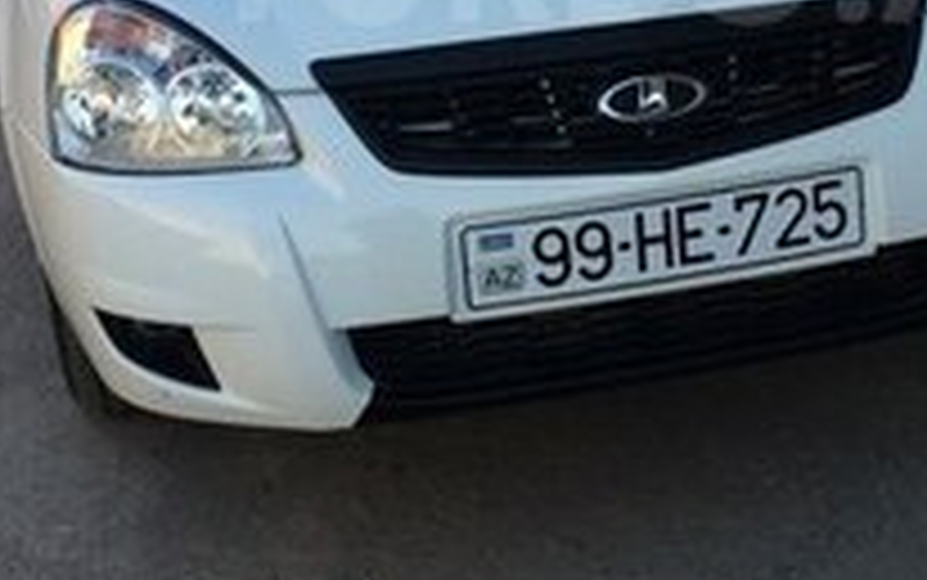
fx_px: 1871
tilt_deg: -16.3
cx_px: 662
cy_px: -45
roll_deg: +0.2
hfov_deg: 27.6
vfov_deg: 17.1
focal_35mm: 74
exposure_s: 1/540
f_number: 2.2
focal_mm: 4.15
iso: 32
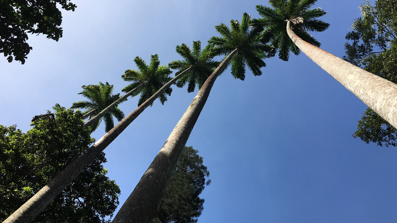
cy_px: 108
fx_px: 347
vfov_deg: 35.6
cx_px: 202
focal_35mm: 33
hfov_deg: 59.5
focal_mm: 4.15
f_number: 2.2
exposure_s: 1/1399
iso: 25
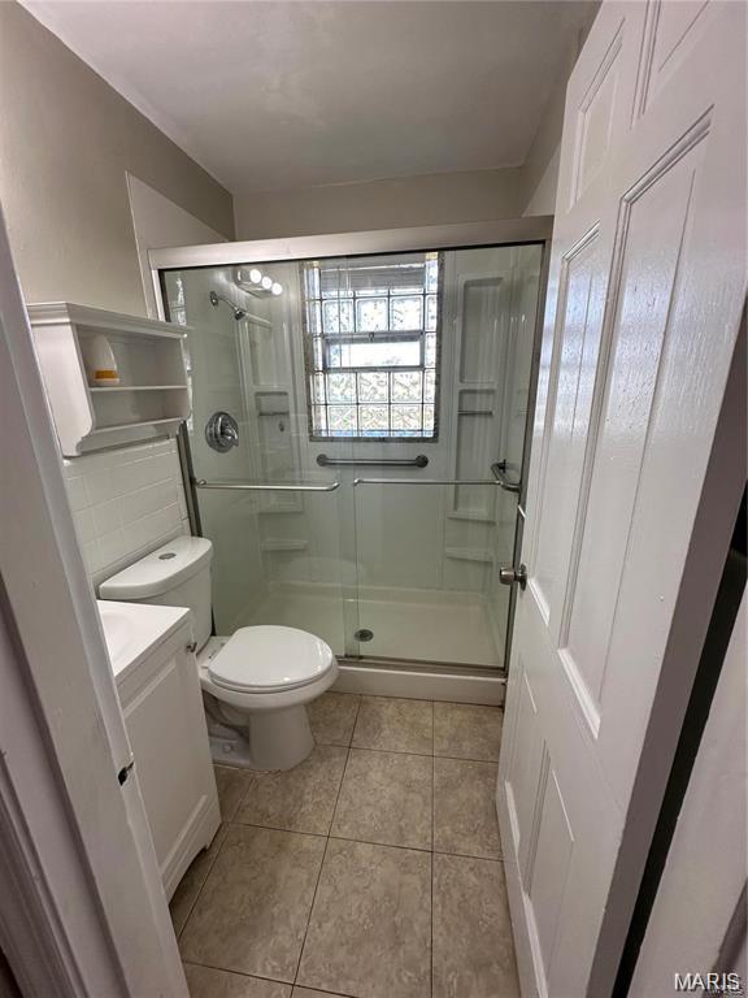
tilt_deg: -16.3
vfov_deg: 102.1
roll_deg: -0.2
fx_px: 403
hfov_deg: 85.7
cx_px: 374
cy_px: 499
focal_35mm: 14
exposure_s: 1/120
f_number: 2.2
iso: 100
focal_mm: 2.22
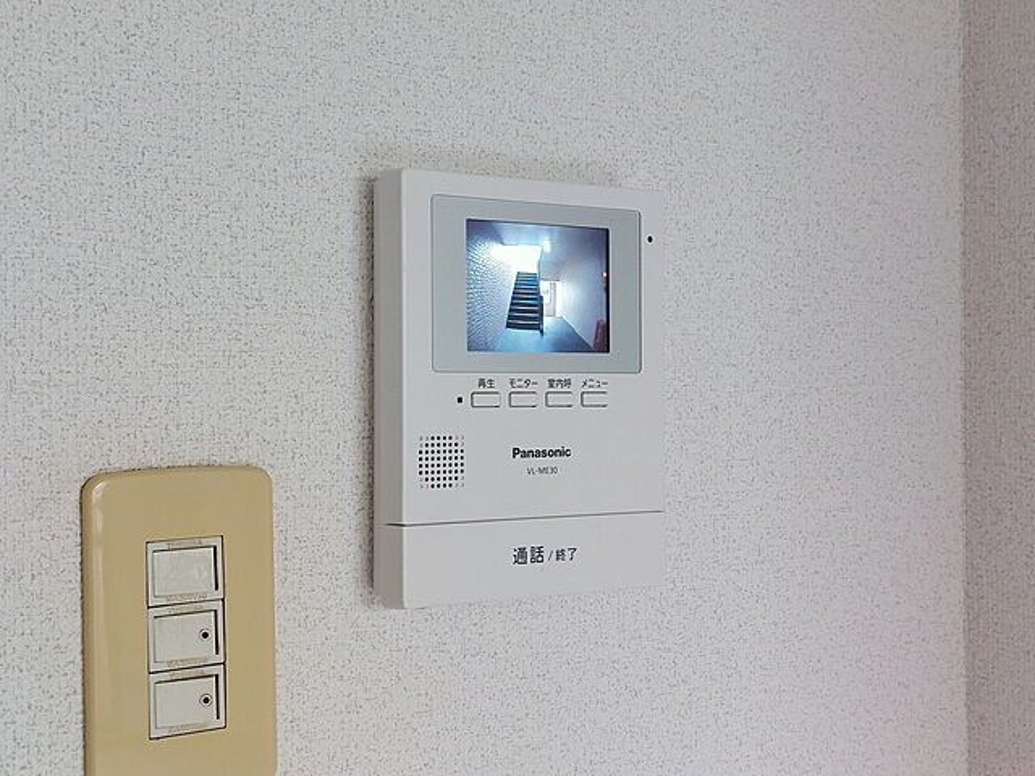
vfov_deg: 56.8
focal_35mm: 24
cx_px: 518
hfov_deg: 71.6
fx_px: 718
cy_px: 388
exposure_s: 1/60
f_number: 1.8
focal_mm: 5.23
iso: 200
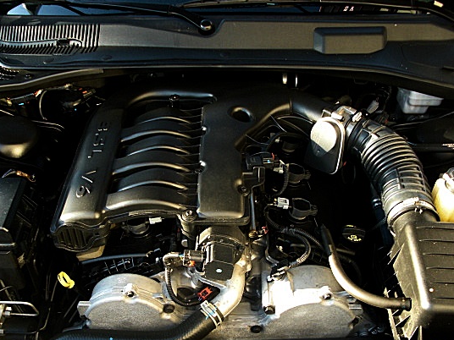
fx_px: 564
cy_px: 196
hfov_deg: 43.8
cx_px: 200
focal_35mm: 43
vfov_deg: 33.5
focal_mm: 6.3
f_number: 2.8
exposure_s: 1/125
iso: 200
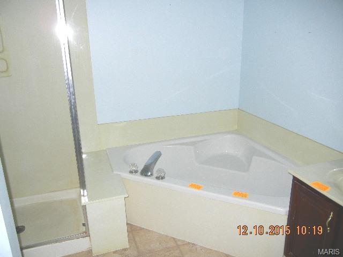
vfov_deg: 46.8
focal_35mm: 30
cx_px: 172
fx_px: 297
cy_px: 128
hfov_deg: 60.0
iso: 200
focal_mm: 5.4
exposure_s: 1/30
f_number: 3.5
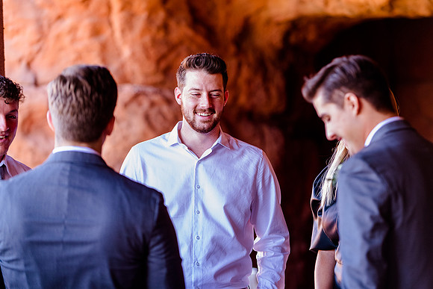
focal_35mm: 146
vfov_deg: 9.4
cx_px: 244
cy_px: 144
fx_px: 1761
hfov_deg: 14.0
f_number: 2.8
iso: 2000
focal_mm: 130
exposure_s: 1/250
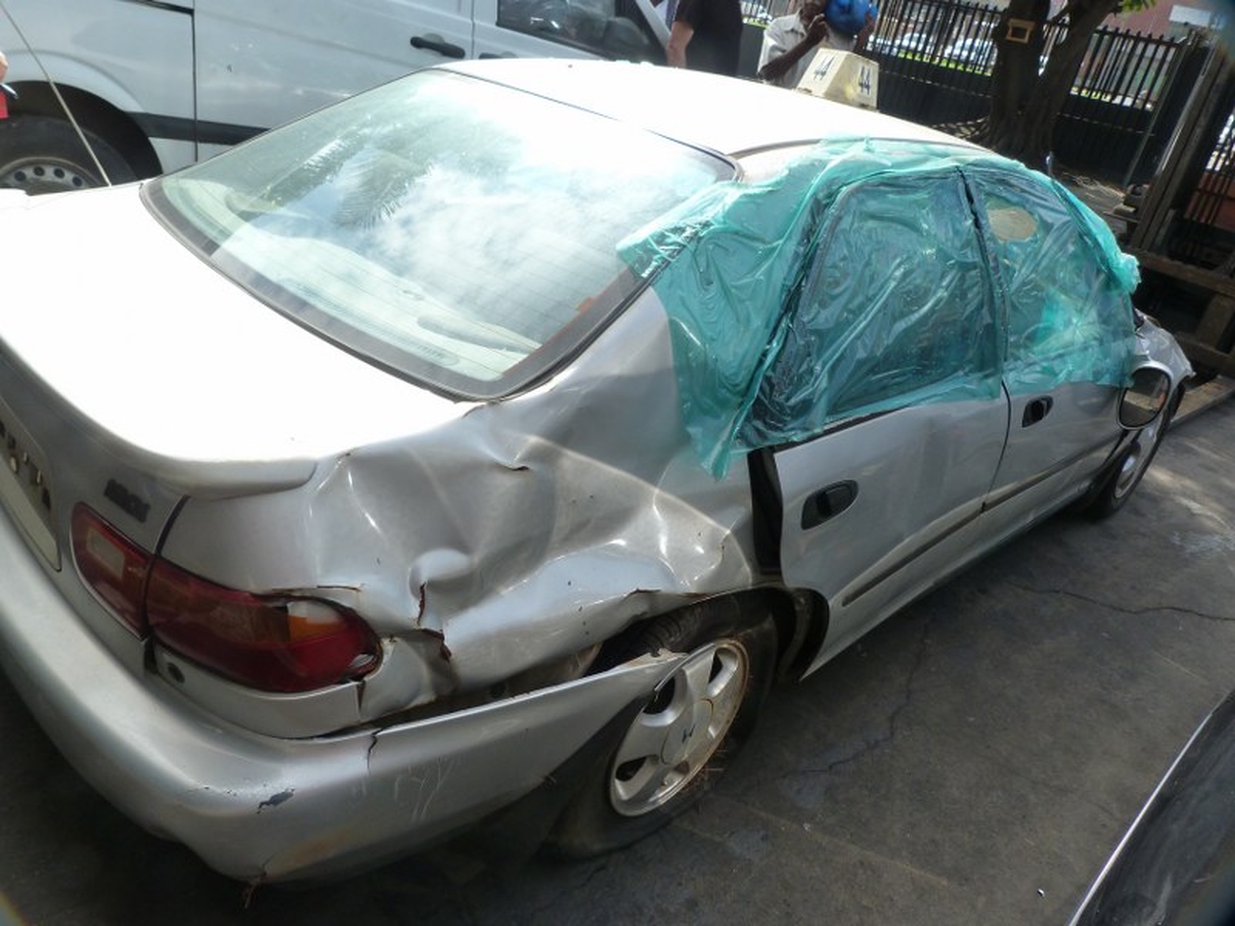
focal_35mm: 25
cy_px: 463
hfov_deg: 69.4
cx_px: 618
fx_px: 892
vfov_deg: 54.9
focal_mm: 4.5
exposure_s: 1/250
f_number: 4
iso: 125
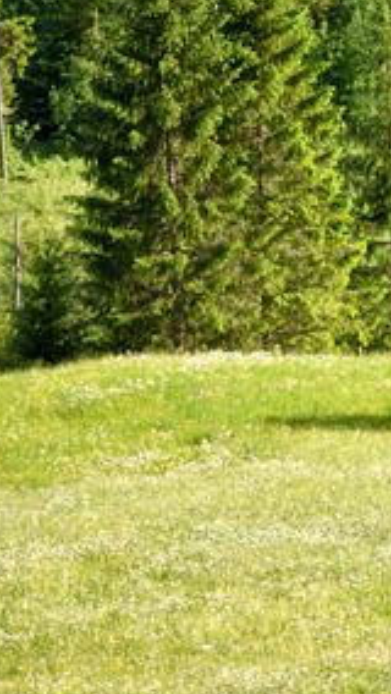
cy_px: 307
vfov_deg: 5.5
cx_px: 413
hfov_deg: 3.1
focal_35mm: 396
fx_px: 7290
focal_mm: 140
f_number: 5.6
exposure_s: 1/200
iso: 250
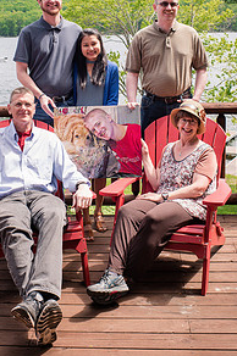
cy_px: 109
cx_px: 101
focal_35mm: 54
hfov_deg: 25.0
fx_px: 534
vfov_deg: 36.4
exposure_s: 1/200
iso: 320
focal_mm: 35
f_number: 8
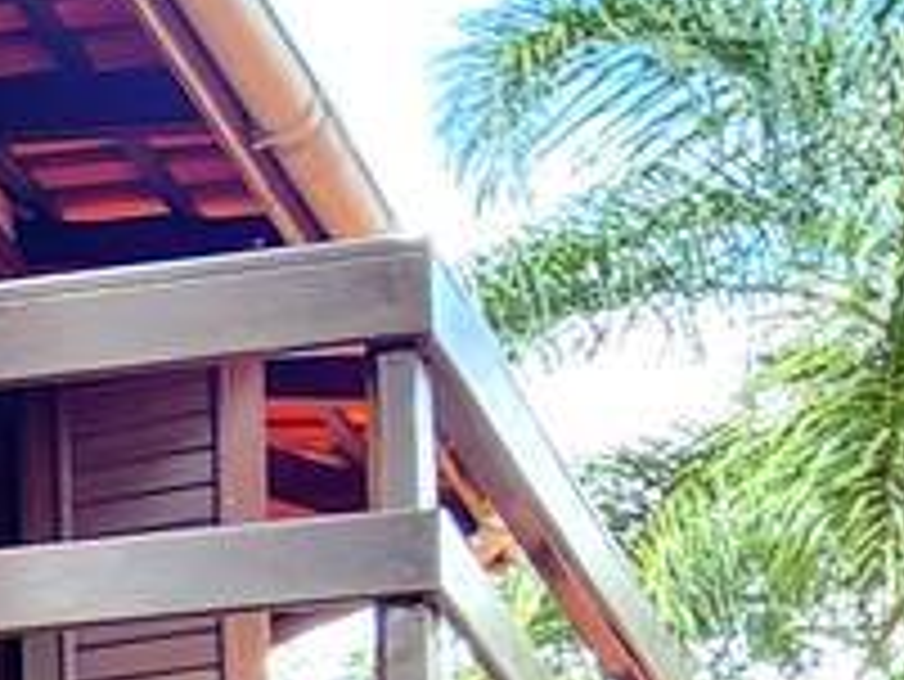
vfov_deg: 12.0
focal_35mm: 93
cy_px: 1756
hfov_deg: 15.4
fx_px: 2430
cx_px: -1052
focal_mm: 2.2
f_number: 2.2
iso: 80
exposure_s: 1/60.2
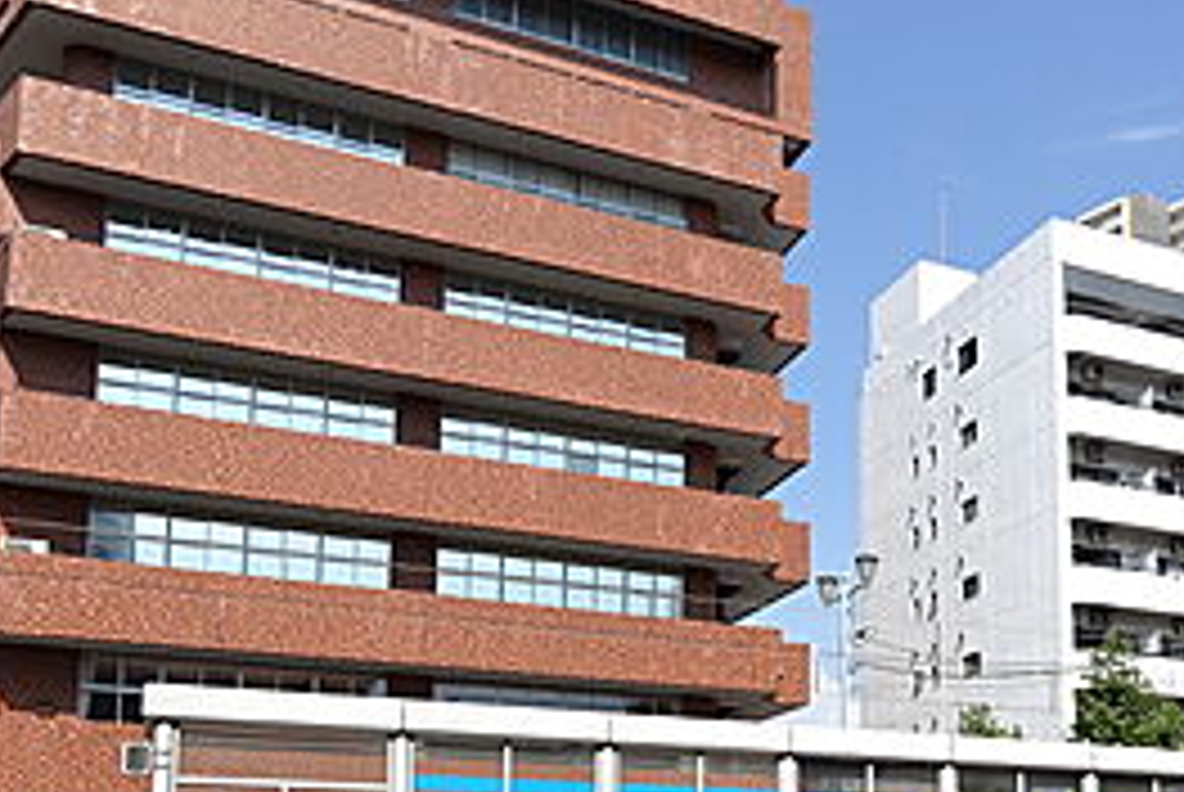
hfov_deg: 45.9
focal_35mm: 41
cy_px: 788
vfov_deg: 30.5
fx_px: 1350
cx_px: 873
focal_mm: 6.9
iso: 100
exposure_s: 1/800
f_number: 4
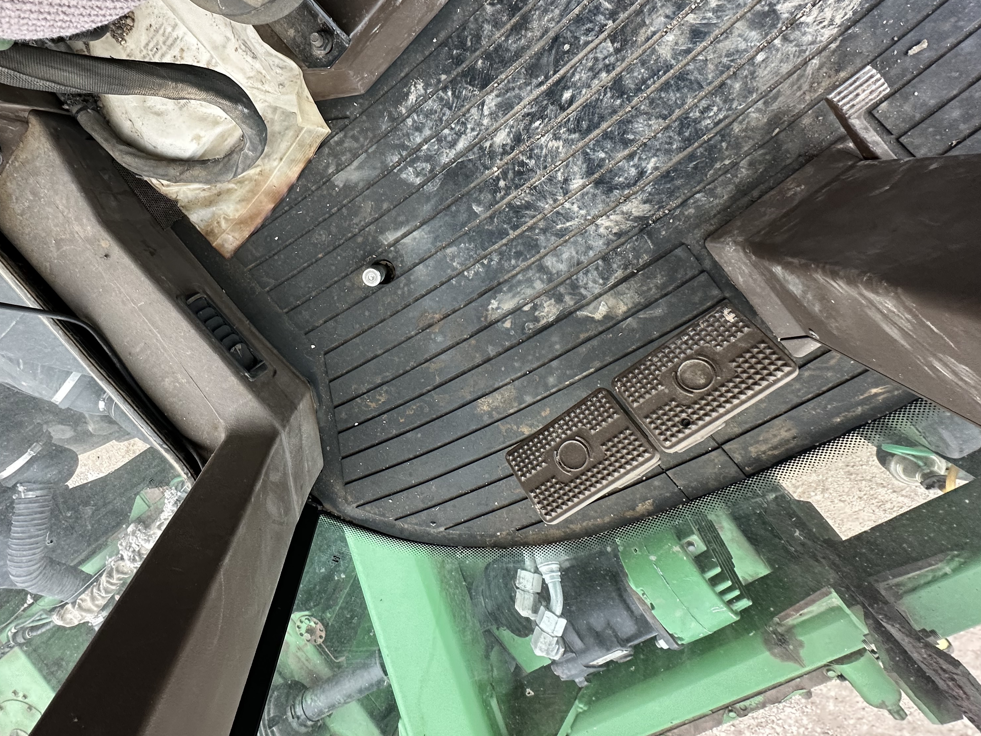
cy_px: 321
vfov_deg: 68.4
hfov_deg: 83.3
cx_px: 376
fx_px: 538
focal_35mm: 19
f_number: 2.2
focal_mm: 2.22
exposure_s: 1/99
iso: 200
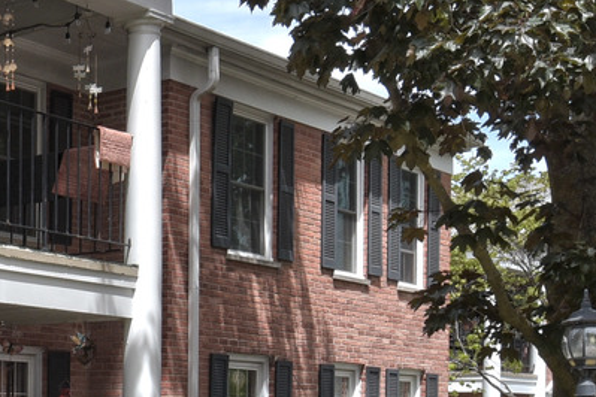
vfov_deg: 17.7
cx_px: -347
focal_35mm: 77
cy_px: 267
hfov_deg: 21.3
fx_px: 1275
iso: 200
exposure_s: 1/250
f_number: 11
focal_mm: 19
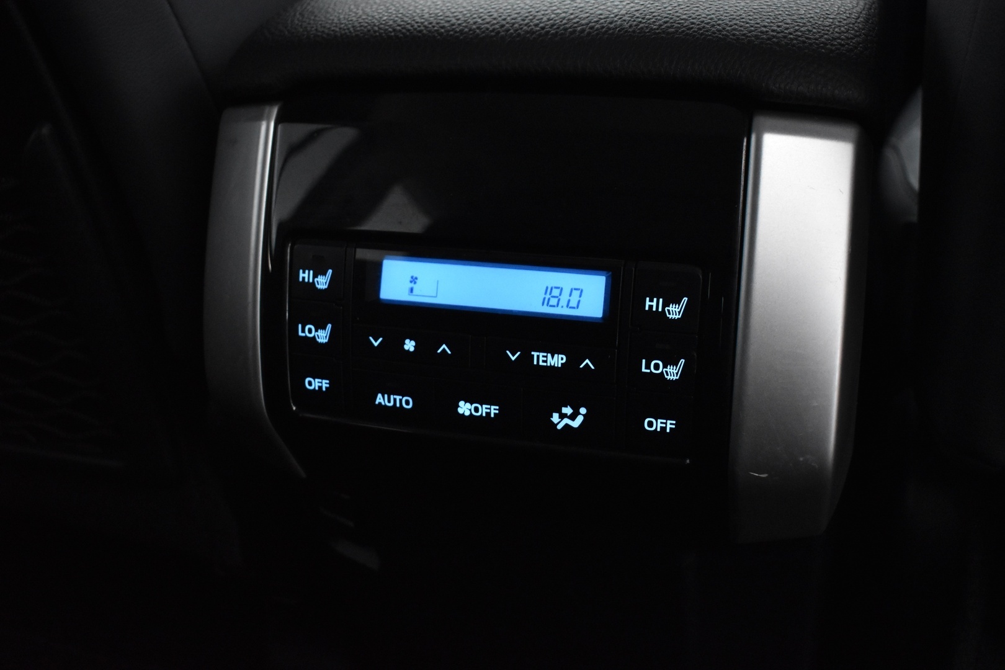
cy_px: 335
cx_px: 502
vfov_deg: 36.9
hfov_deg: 53.1
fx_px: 1005
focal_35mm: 36
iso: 3200
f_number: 3.8
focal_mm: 24
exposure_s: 1/25
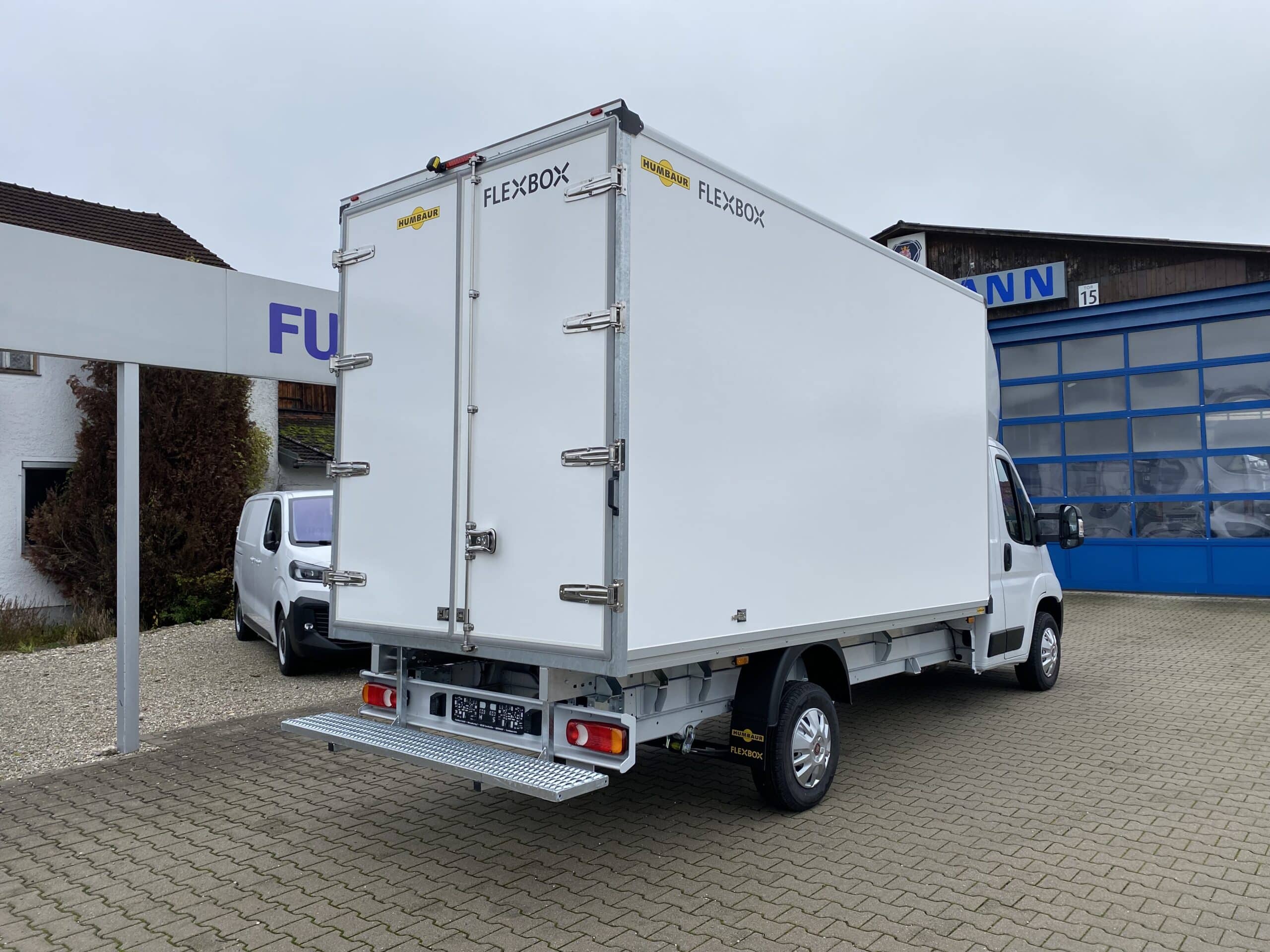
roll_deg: +1.3
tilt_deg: +3.2
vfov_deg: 53.1
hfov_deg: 67.3
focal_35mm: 26
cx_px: 635
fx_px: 954
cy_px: 476
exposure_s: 1/733
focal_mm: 4.25
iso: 32
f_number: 1.8
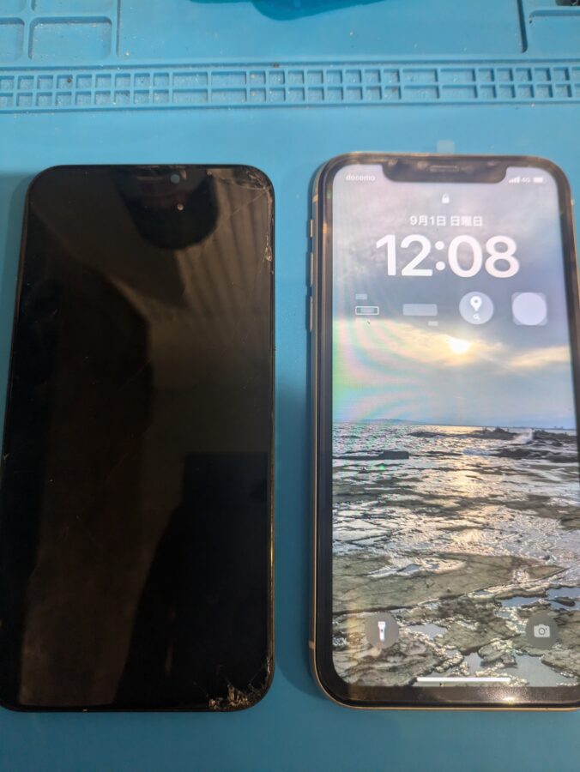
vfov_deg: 69.4
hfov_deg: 54.9
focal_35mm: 25
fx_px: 558
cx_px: 290
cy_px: 386
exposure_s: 1/120
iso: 134
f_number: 1.89
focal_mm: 5.43
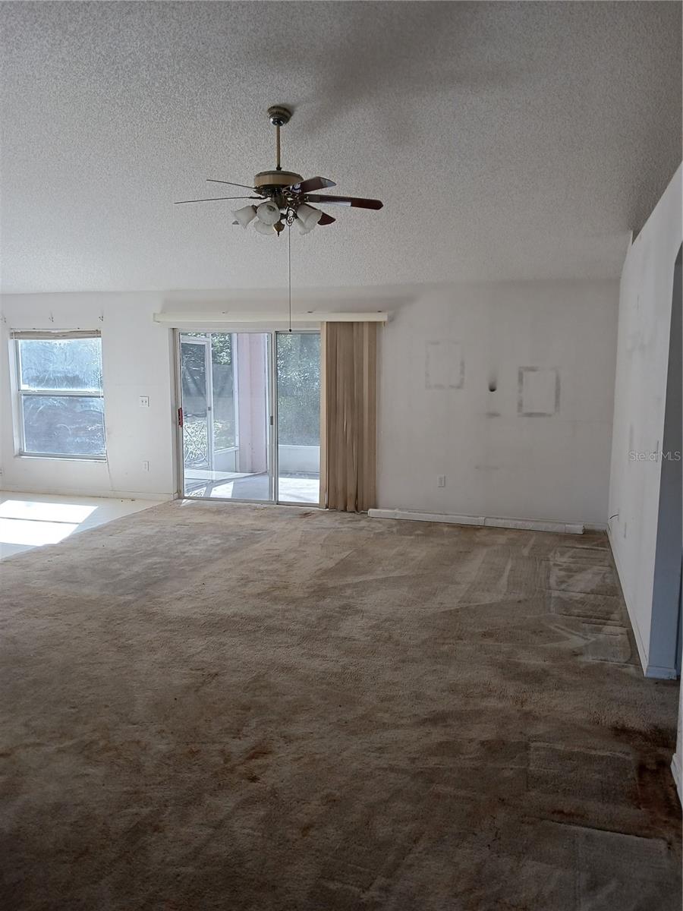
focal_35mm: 27
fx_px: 710
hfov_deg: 51.4
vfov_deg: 65.3
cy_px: 456
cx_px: 342
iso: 80
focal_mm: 4
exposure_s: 1/60
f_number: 1.8
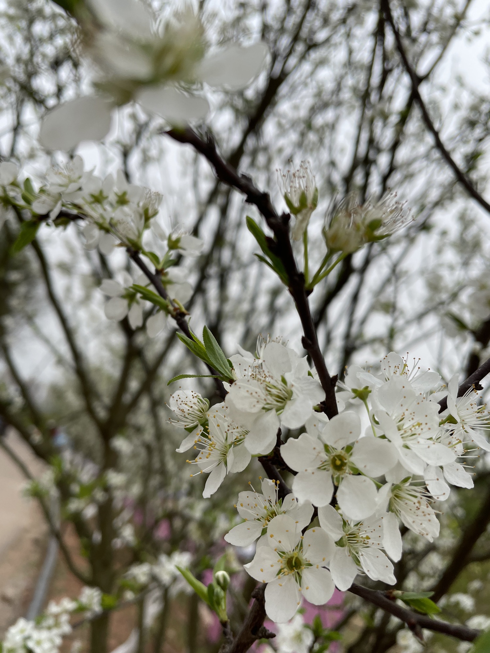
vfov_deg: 67.3
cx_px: 245
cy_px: 326
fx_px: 491
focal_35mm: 26
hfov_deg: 53.1
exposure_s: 1/2398
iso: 32
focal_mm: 4.2
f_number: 1.6
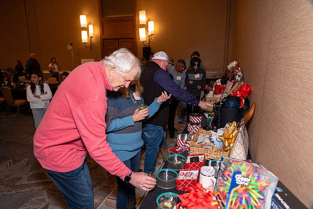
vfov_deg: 53.2
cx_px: 156
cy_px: 104
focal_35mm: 24
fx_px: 209
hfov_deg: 73.7
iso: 3200
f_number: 4
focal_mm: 24
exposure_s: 1/60
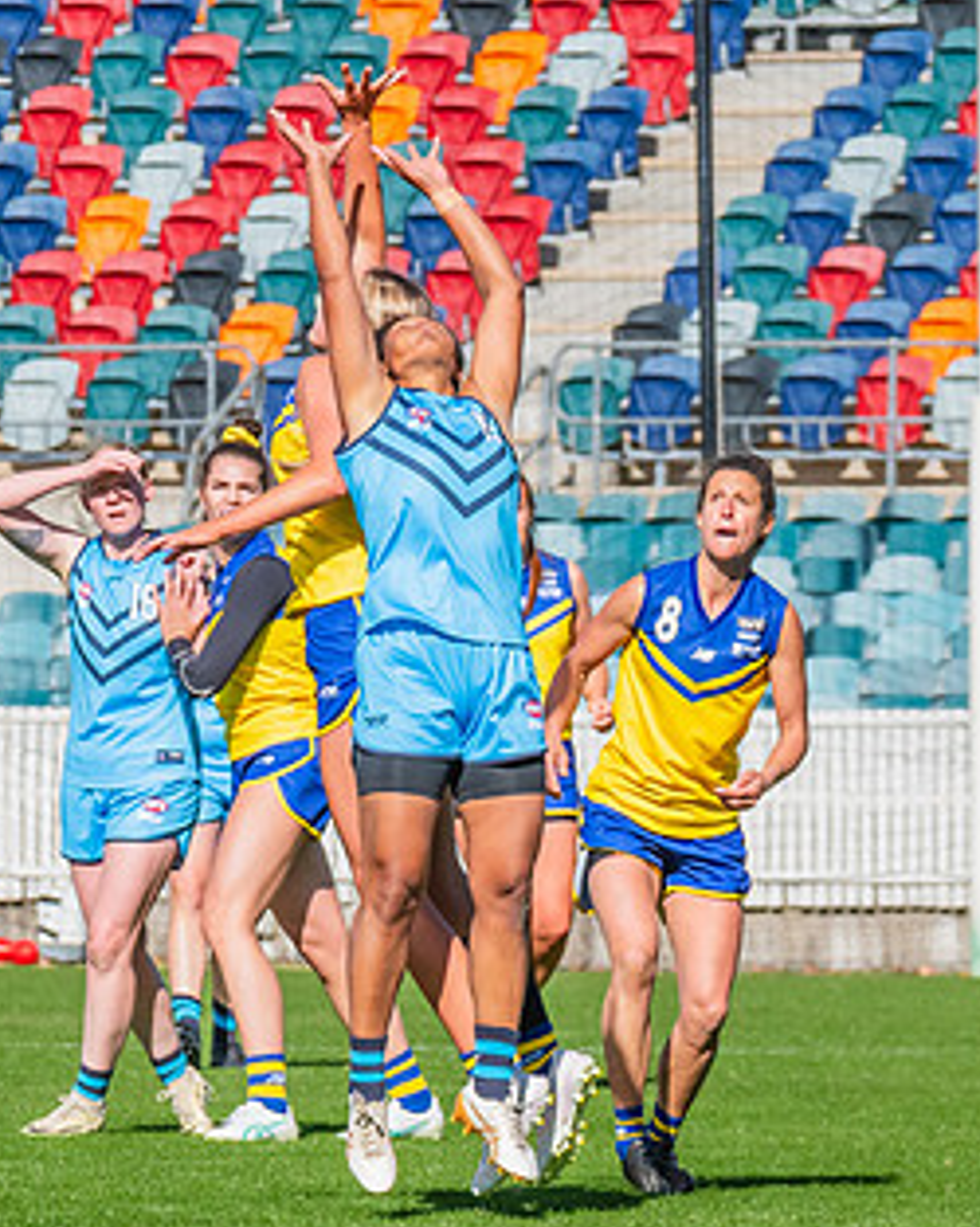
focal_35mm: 641
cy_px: 683
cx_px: 445
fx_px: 23262
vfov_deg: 3.0
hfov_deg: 2.4
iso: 800
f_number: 13
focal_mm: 250
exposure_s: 1/1250
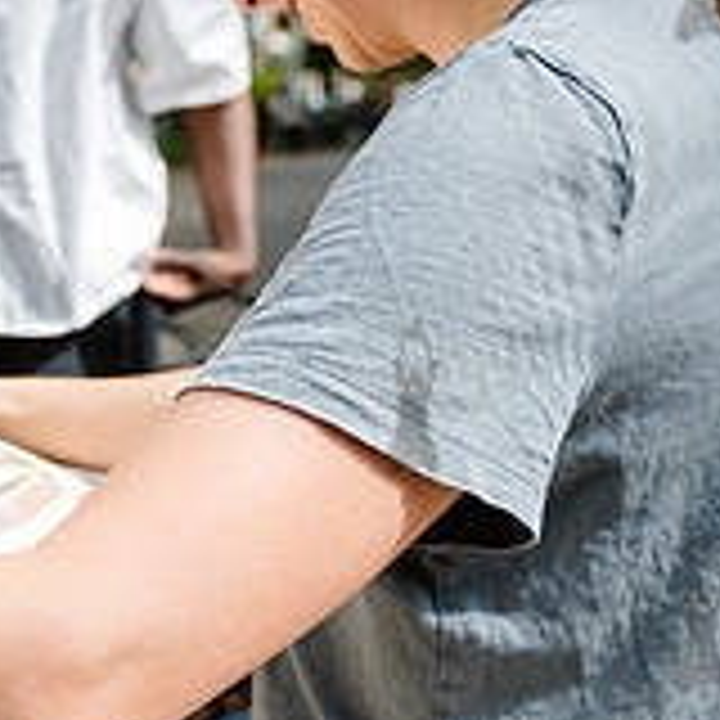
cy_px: 612
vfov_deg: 21.3
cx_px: -171
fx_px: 1883
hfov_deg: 20.1
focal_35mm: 80
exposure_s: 1/500
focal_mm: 26
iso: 320
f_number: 4
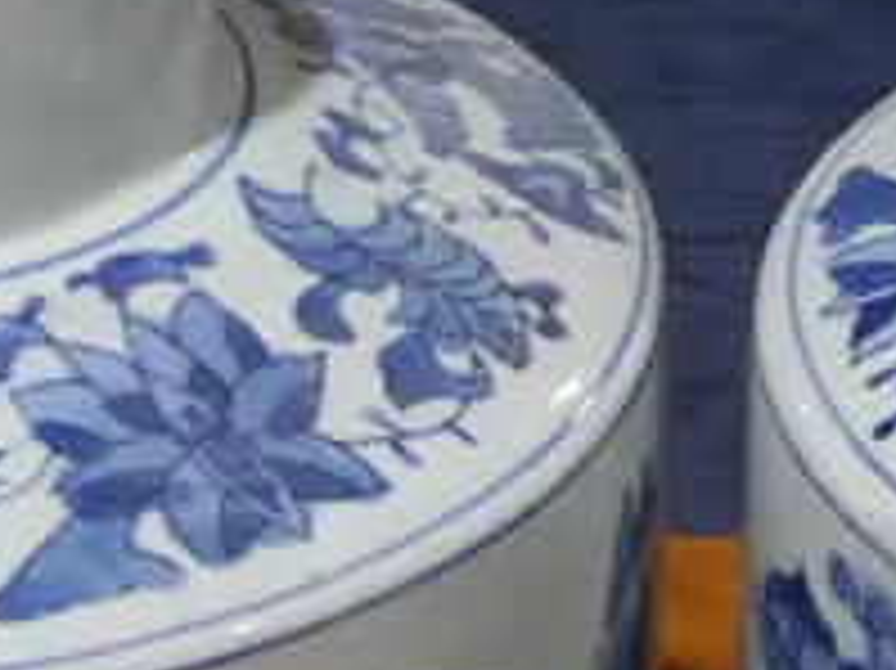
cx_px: 910
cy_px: 621
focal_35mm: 237
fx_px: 6131
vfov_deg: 6.2
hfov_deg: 8.3
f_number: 5.1
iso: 320
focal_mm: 23
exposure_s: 1/60
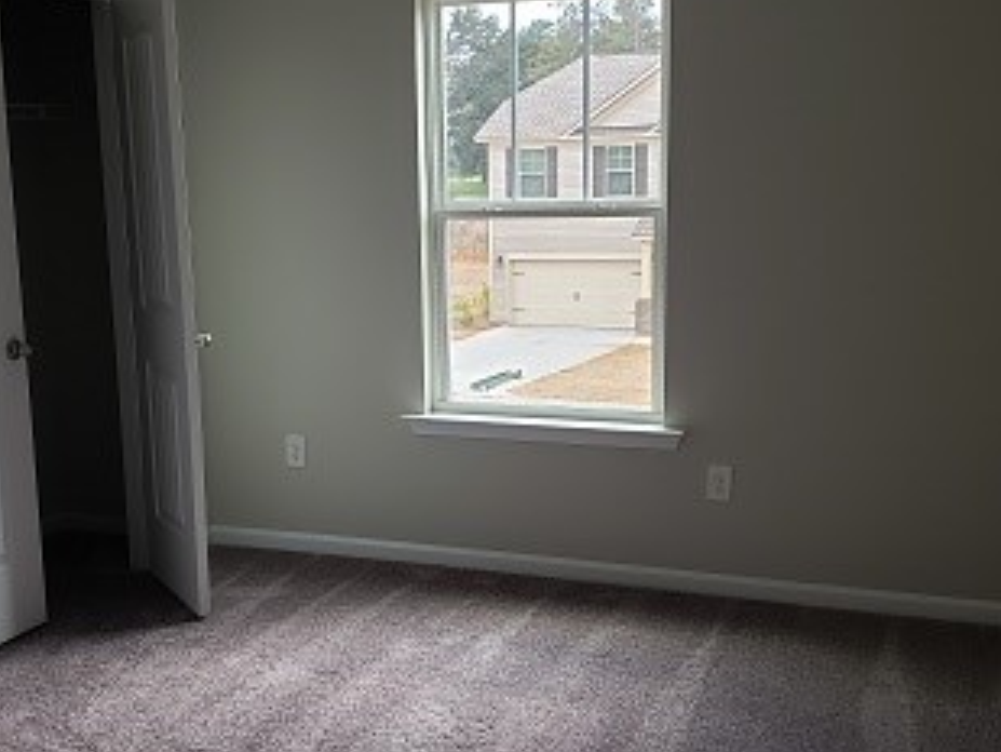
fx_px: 984
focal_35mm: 34
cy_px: 429
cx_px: 466
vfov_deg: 41.7
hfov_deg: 53.9
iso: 64
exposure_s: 1/60
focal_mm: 4.3
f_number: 2.4
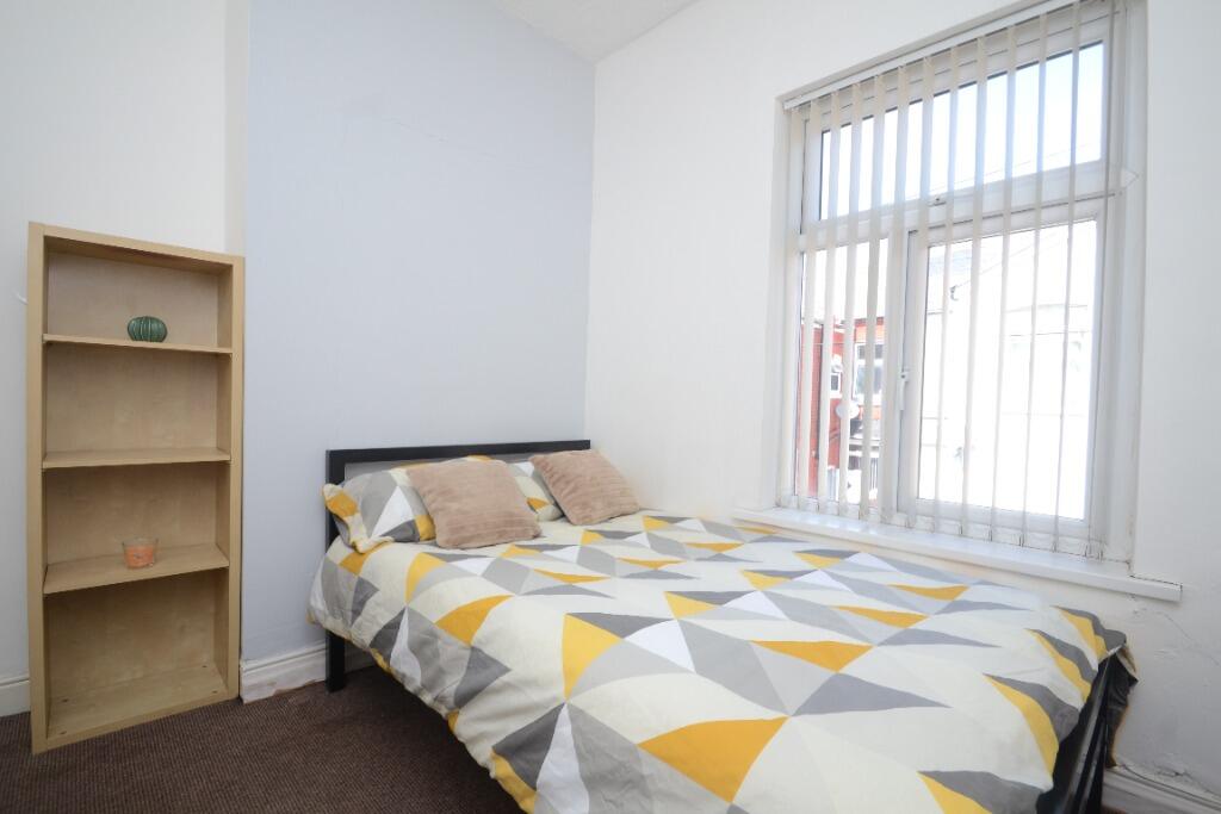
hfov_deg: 100.4
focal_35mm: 15
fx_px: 509
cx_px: 610
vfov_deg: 77.3
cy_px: 407
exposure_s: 1/160
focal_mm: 10
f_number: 5.6
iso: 400
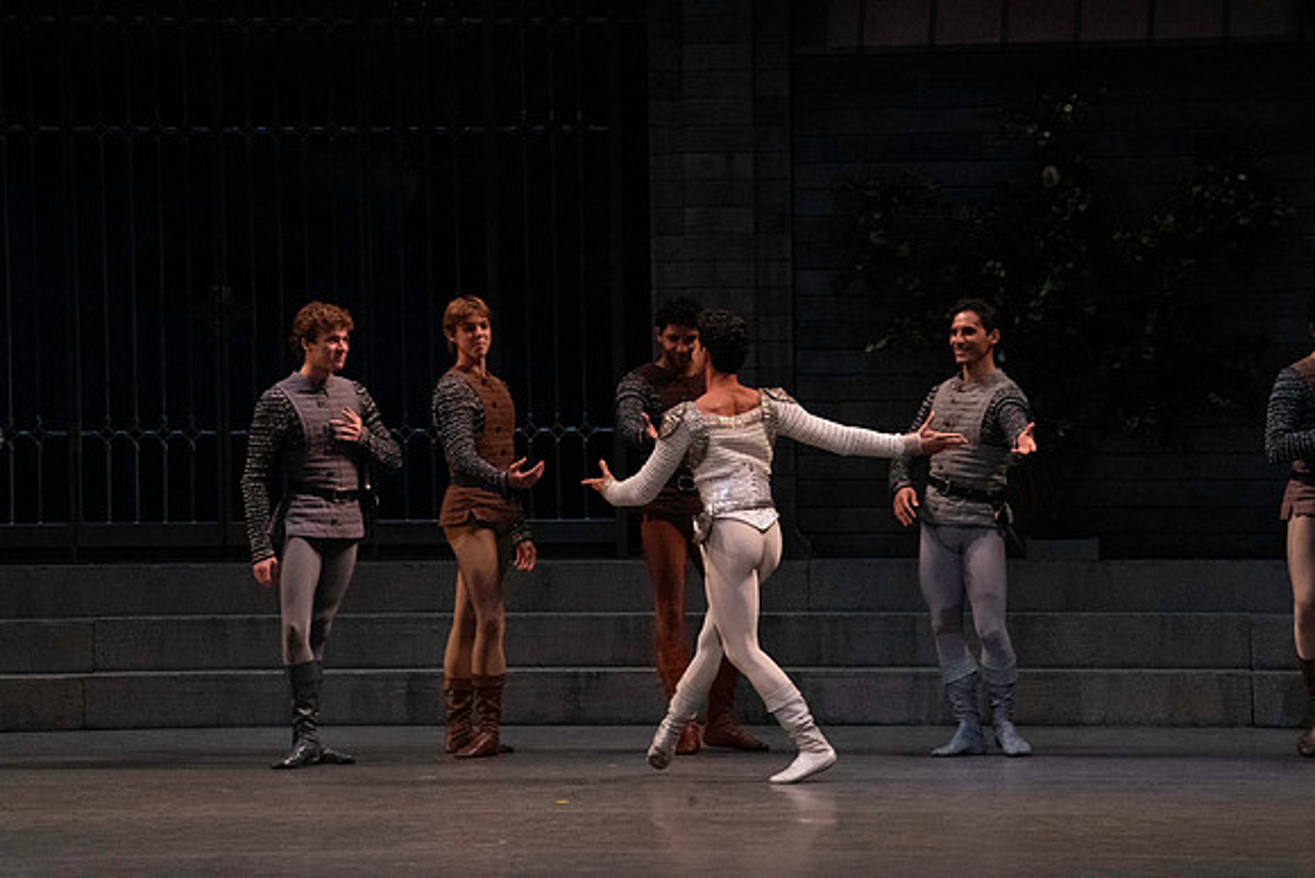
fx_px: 7307
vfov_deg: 6.9
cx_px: 658
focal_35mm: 200
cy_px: 439
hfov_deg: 10.3
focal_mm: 200
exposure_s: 1/400
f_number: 13
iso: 16000
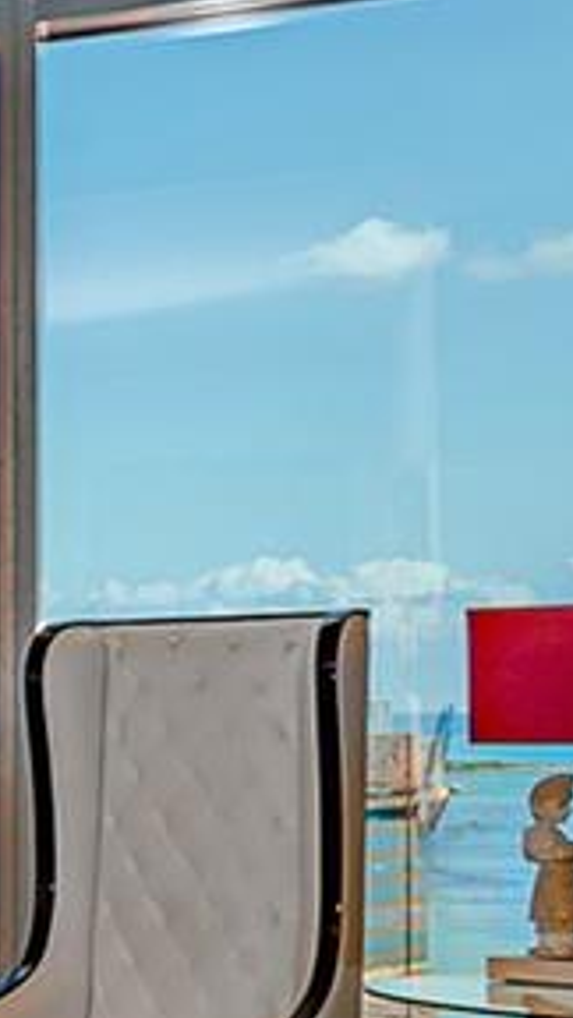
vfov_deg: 22.7
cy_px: 749
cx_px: -1616
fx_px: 2512
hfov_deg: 8.3
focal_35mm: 93
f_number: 8
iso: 200
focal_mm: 16
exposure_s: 1/160
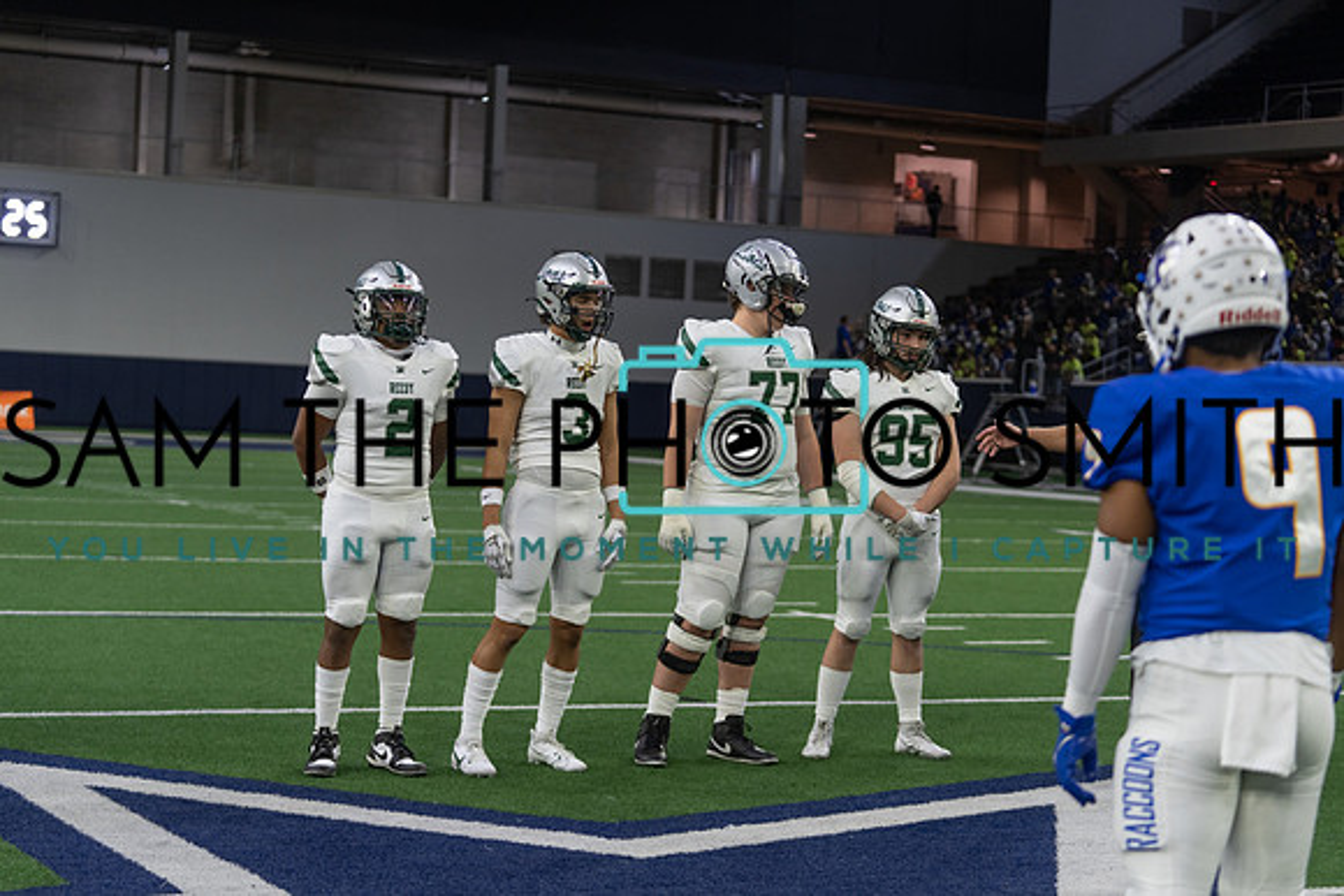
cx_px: 672
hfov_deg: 28.8
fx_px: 2614
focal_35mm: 70
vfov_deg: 19.5
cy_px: 448
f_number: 2.8
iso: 500
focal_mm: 70
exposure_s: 1/320
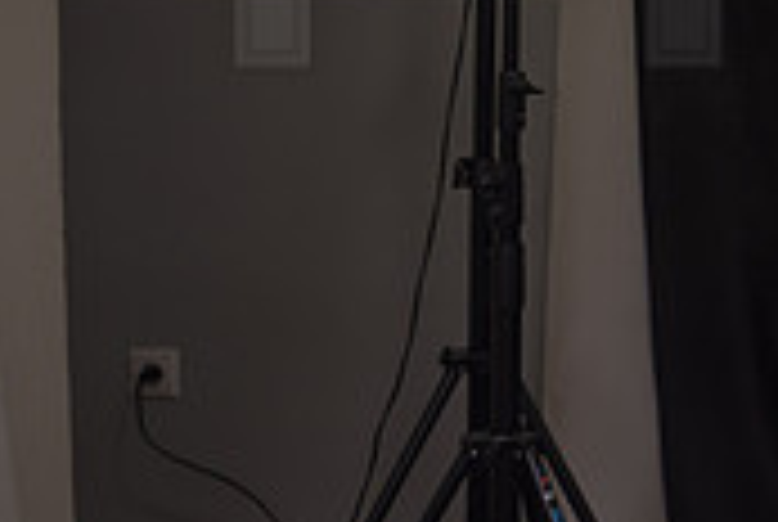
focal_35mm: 87
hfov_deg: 19.7
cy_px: -124
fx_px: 1883
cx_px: 1228
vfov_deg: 15.2
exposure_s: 1/200
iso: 100
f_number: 7.1
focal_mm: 26
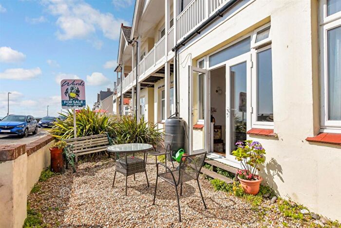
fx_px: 180
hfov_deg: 86.9
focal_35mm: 19
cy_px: 114
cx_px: 170
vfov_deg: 64.6
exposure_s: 1/8000
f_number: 7.1
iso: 2500
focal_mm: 13
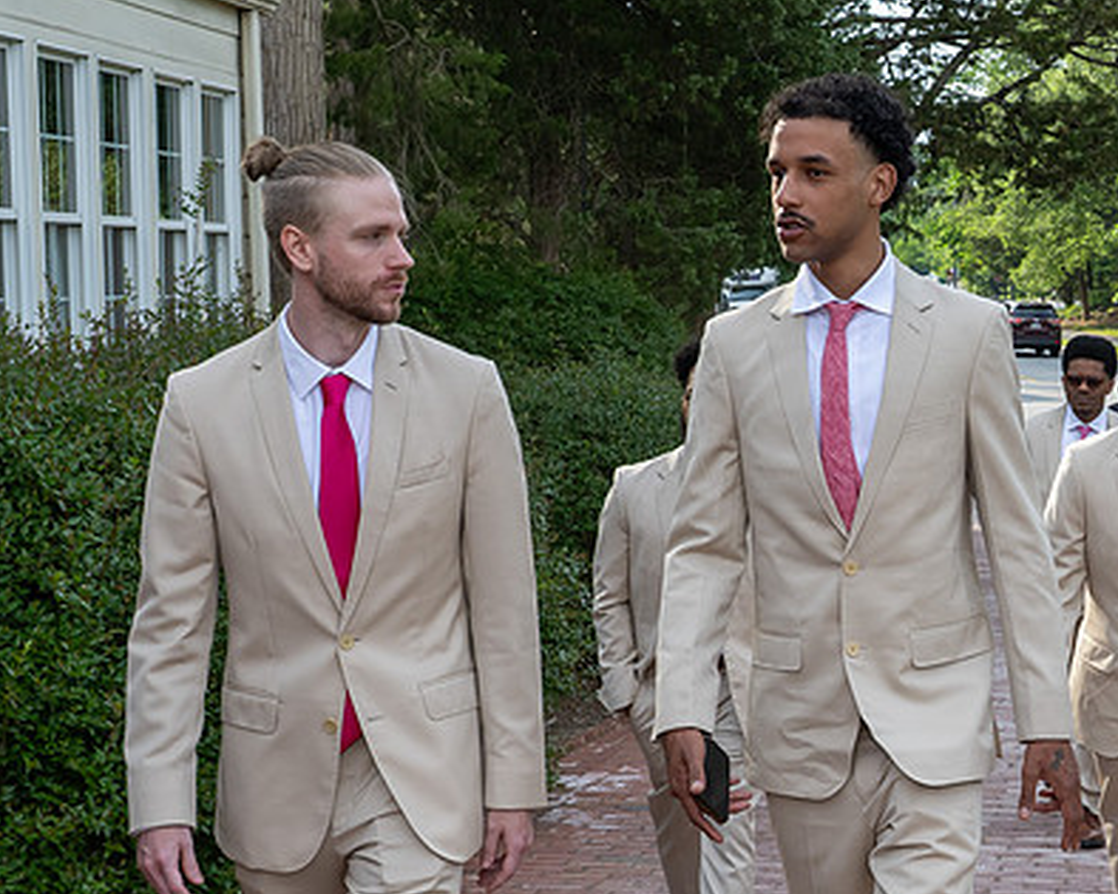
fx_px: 2316
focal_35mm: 70
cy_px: 563
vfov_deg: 21.8
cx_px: 998
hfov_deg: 26.3
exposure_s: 1/250
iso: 250
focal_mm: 24
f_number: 7.1
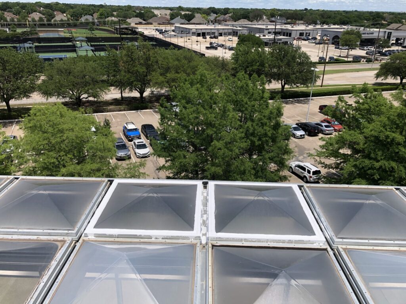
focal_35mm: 28
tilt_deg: -24.4
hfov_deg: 63.4
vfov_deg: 49.7
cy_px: 152
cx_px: 203
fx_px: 328
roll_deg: -1.5
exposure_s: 1/2667
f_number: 1.8
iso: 20
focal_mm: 4
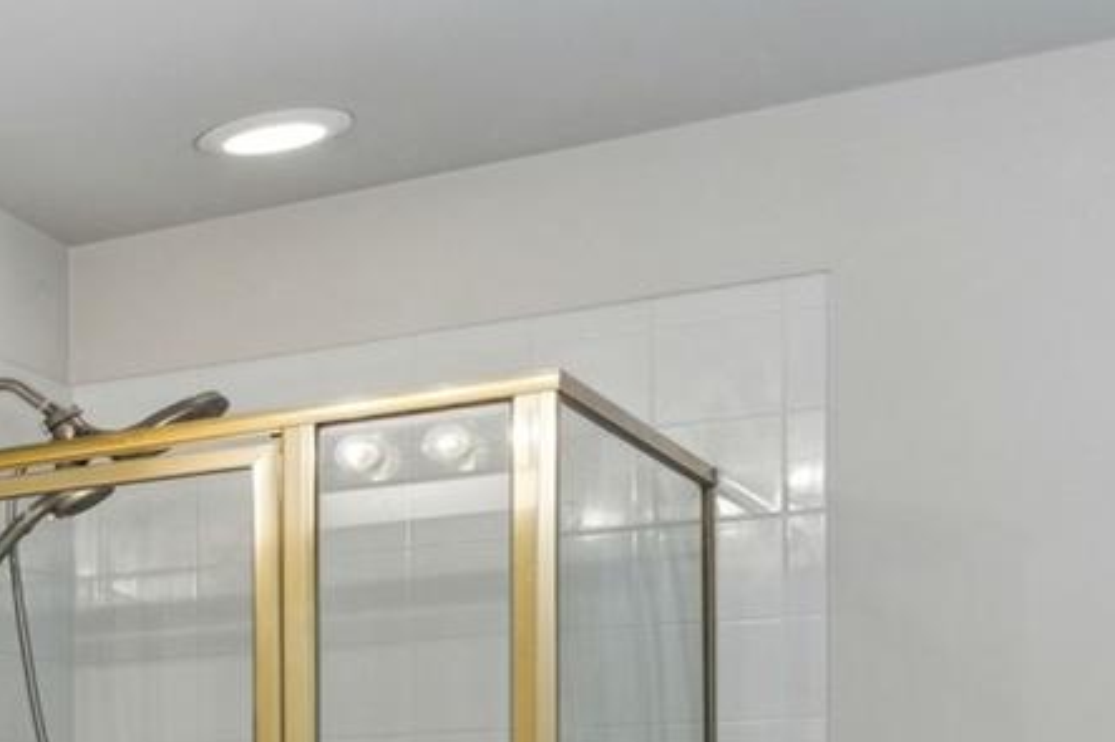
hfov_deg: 16.6
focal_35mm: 75
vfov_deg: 16.9
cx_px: -1334
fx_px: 2334
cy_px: 1010
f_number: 9
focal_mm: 16.3
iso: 100
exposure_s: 1/2.5
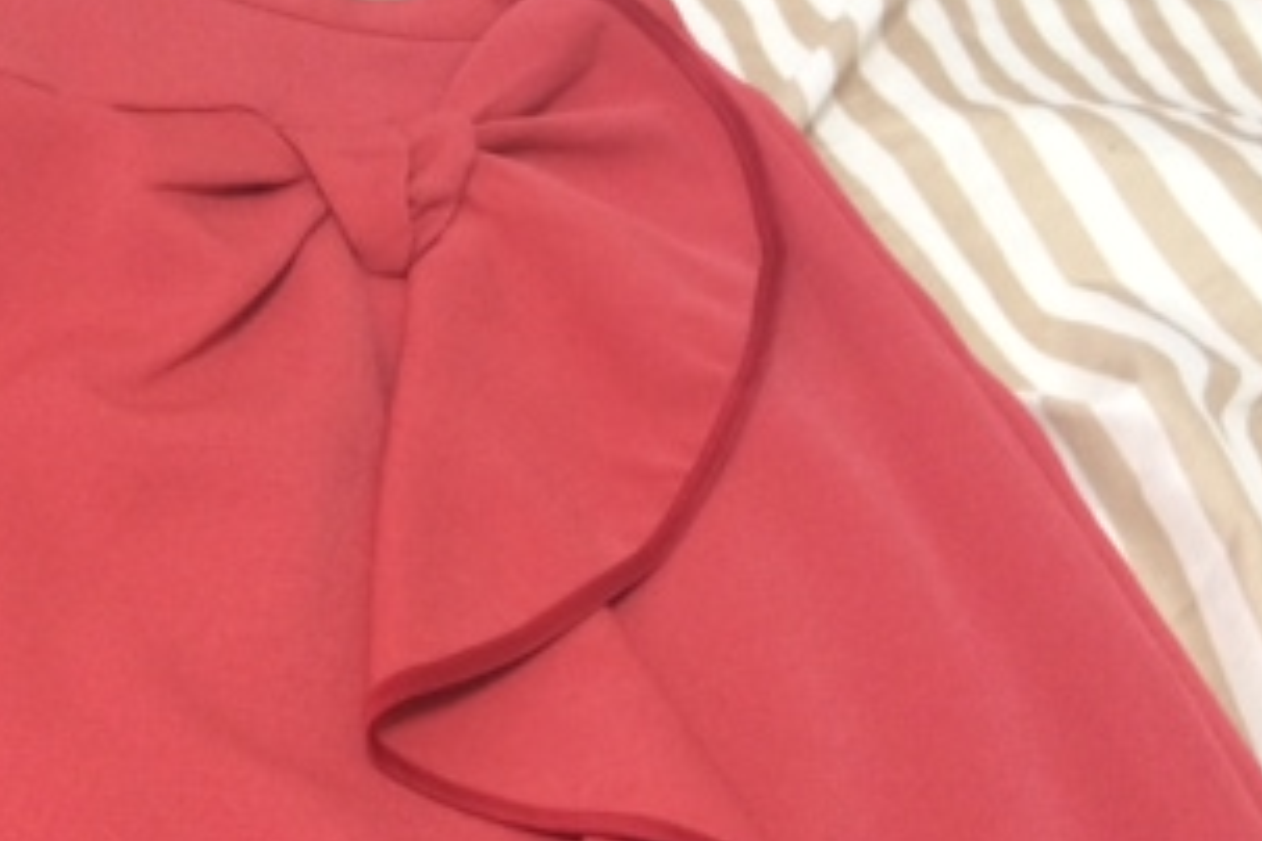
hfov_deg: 28.8
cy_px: 866
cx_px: 37
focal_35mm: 66
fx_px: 2313
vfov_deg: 19.9
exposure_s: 1/30
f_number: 2.2
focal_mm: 4.12
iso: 200
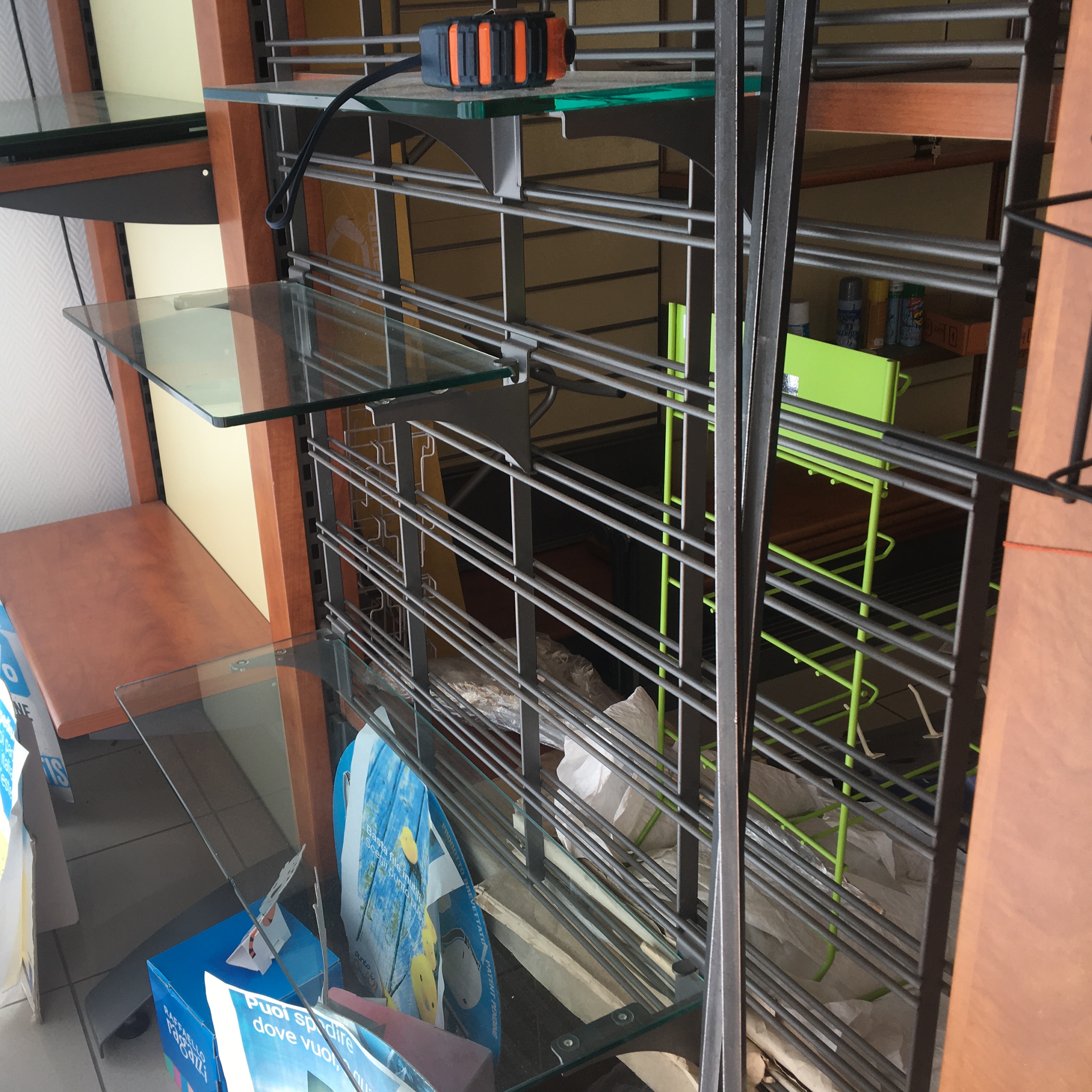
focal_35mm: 35
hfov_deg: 47.0
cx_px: 451
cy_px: 548
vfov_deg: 47.2
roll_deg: +0.8
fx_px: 1249
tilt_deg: -20.0
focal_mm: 4.15
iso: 25
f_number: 2.2
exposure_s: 1/139
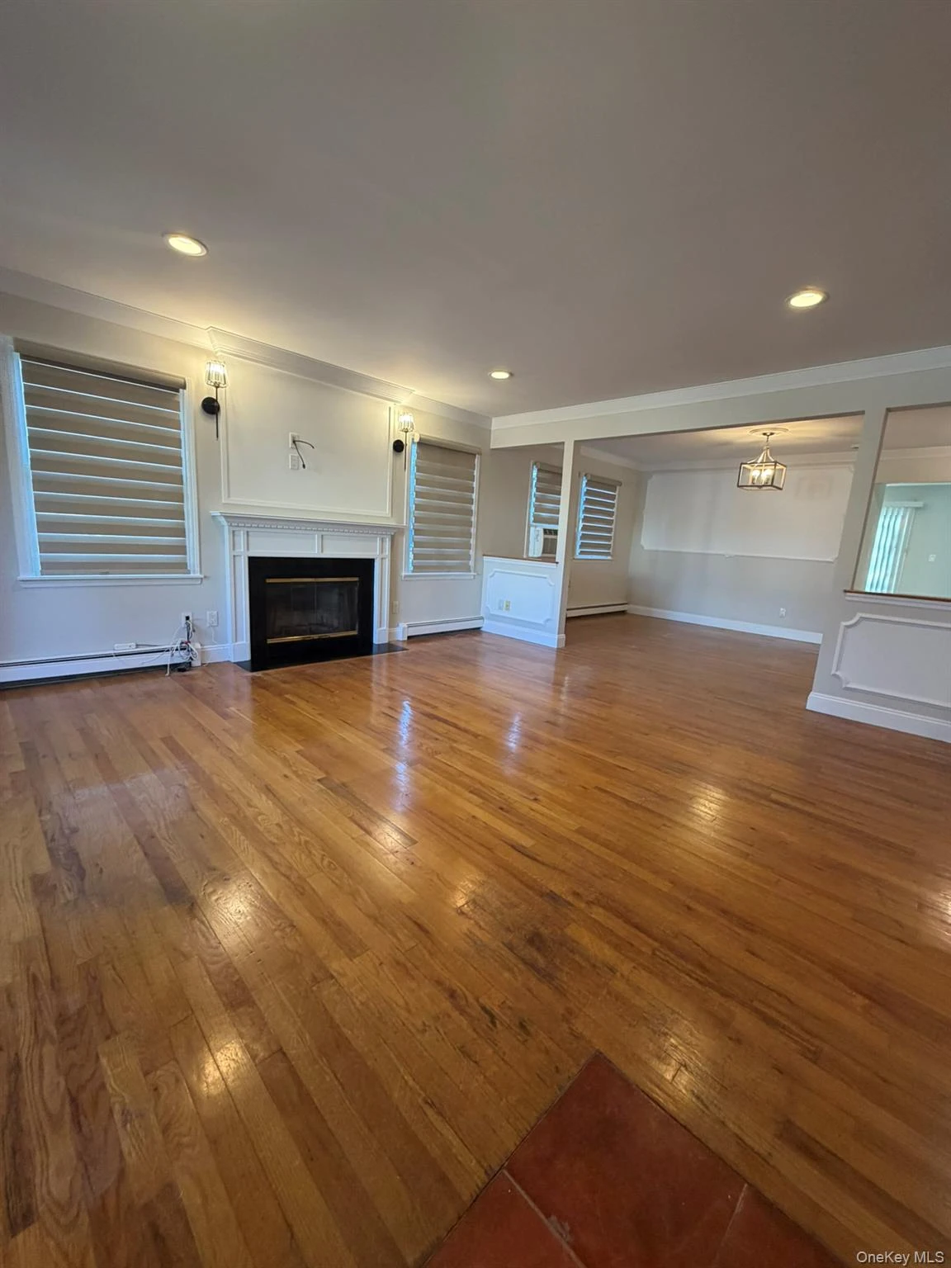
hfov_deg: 85.7
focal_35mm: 14
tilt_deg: -10.5
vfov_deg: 102.1
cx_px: 476
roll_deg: -5.0
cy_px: 634
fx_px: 513
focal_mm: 2.22
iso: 250
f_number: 2.2
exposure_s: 1/120
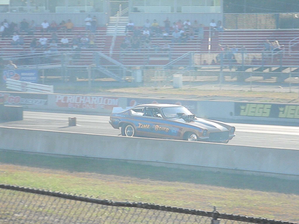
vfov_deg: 10.1
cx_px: 150
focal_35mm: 147
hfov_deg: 13.4
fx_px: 1270
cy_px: 112
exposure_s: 1/314
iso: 640
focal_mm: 26.8
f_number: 10
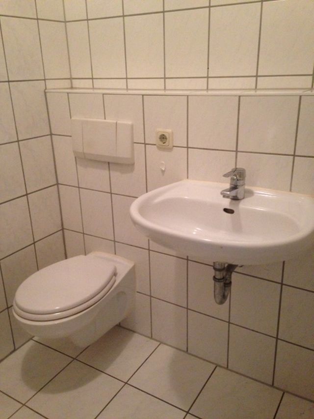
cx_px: 157
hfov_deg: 43.0
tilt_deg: -19.2
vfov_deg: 55.3
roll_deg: +1.2
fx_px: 399
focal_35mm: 33
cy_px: 210
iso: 320
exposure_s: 1/20
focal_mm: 4.12
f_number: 2.4
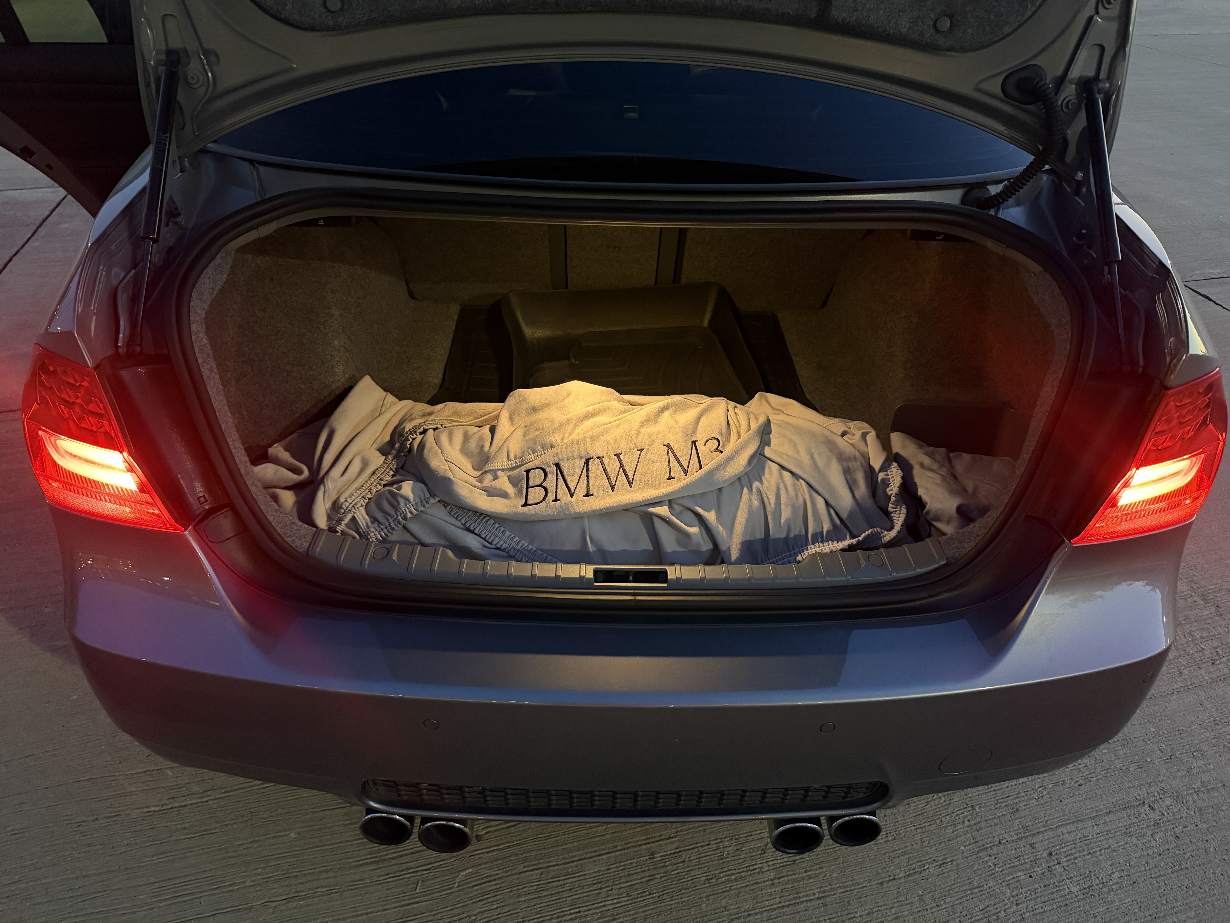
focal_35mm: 24
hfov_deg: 71.6
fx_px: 853
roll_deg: -2.0
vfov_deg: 56.8
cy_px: 462
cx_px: 615
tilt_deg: -35.2
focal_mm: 6.76
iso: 1000
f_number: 1.78
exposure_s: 1/30
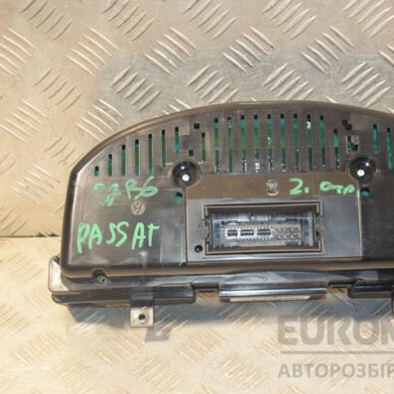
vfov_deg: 21.4
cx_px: 259
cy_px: 197
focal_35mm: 81
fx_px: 1043
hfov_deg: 21.3
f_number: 4.8
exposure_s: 1/160
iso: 800
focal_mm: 42
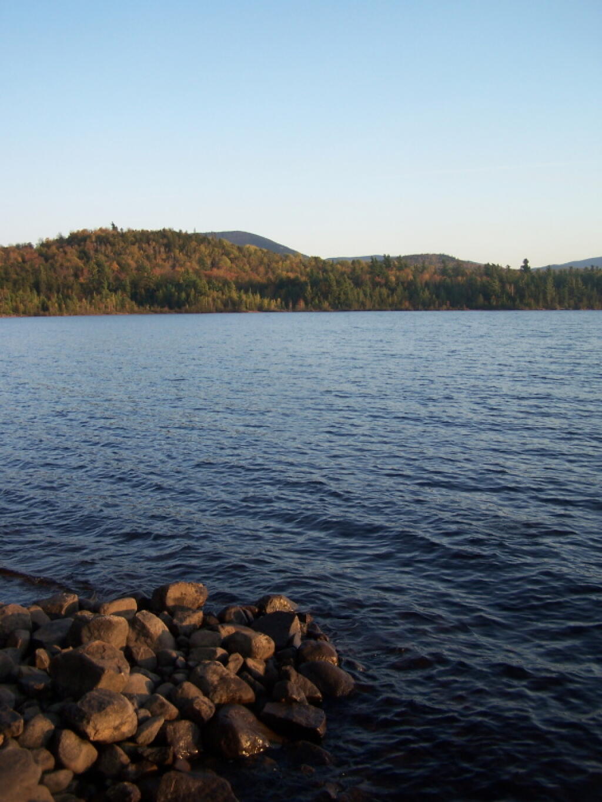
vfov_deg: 49.0
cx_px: 301
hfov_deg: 37.7
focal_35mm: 38
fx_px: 881
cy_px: 401
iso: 80
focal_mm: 6.3
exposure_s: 1/250
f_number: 2.8
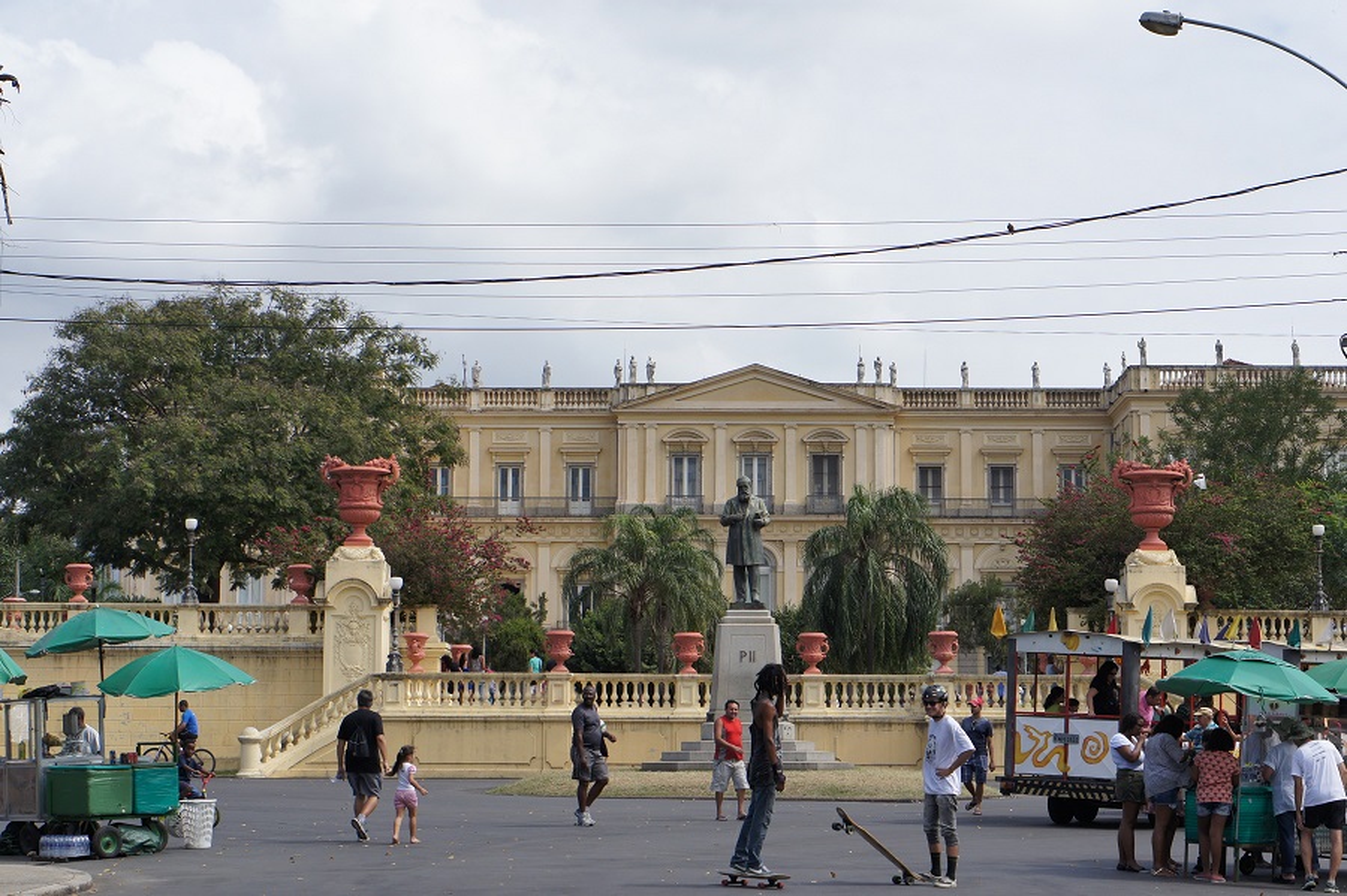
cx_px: 674
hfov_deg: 27.0
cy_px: 448
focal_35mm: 75
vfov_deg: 18.2
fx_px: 2805
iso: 200
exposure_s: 1/640
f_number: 6.3
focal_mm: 50
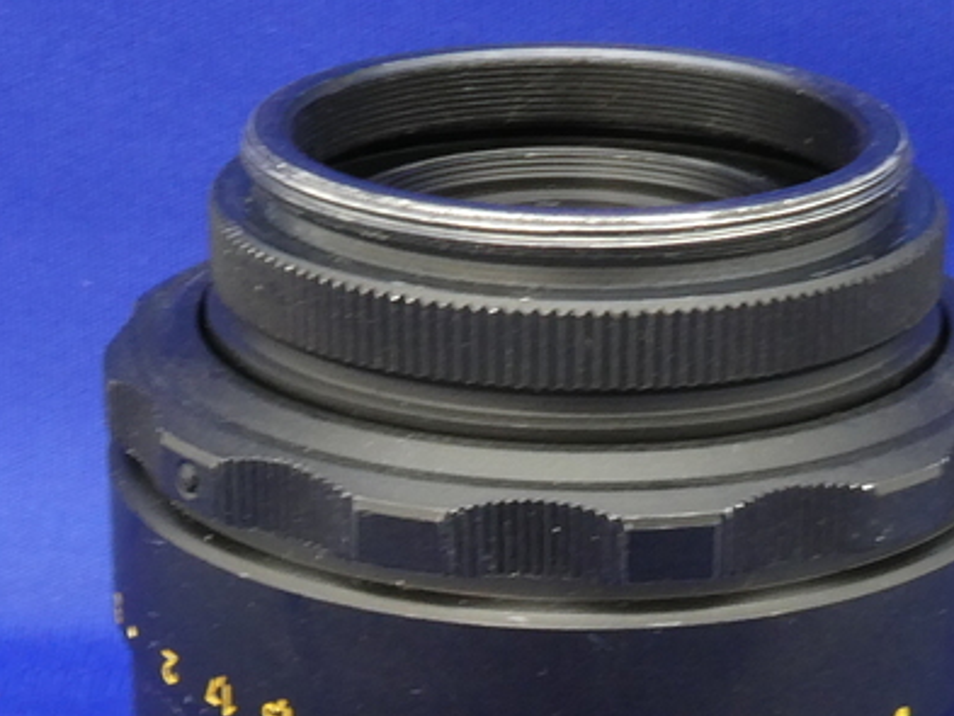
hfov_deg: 17.4
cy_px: 629
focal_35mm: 113
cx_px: 546
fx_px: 3115
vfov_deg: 13.0
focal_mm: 6.7
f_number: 8
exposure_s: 1
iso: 200
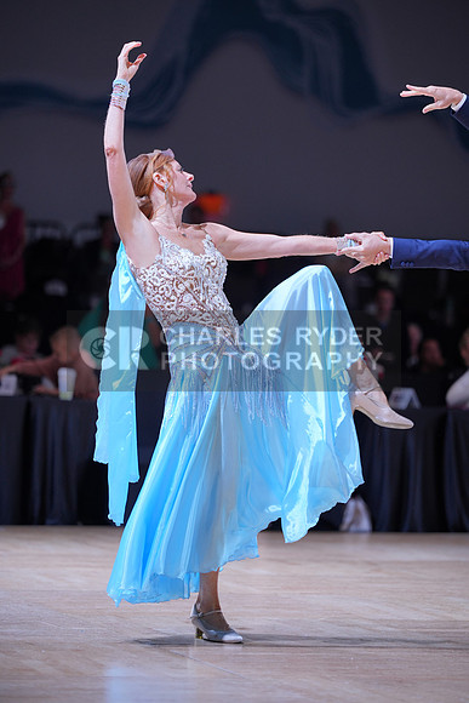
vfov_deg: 12.1
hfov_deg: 8.1
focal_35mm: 170
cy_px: 352
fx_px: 3320
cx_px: 234
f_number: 2.8
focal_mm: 170
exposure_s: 1/400
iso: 500
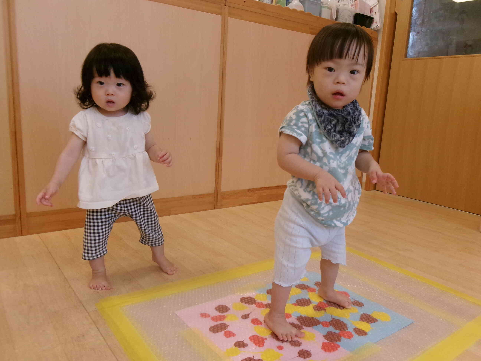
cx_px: 240
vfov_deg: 49.7
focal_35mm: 28
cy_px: 180
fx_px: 389
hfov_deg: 63.4
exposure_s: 1/125
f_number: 3.9
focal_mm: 5.1
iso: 345
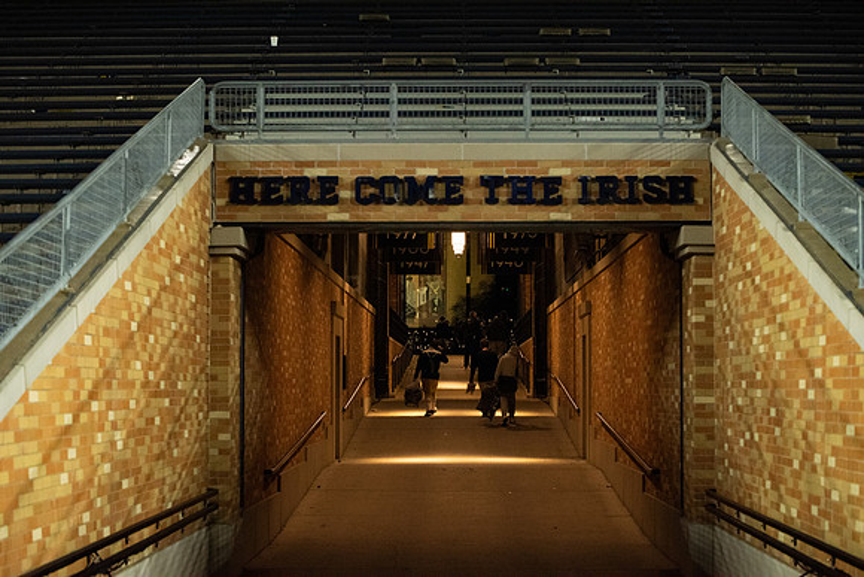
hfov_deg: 28.8
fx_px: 1680
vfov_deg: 19.5
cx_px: 432
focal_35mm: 70
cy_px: 288
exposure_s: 1/500
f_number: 4
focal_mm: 70
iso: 6400
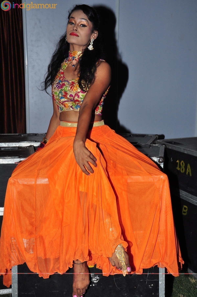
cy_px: 148
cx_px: 98
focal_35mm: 52
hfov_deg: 25.7
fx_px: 432
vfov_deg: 37.9
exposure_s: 1/125
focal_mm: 35
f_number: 10
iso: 400
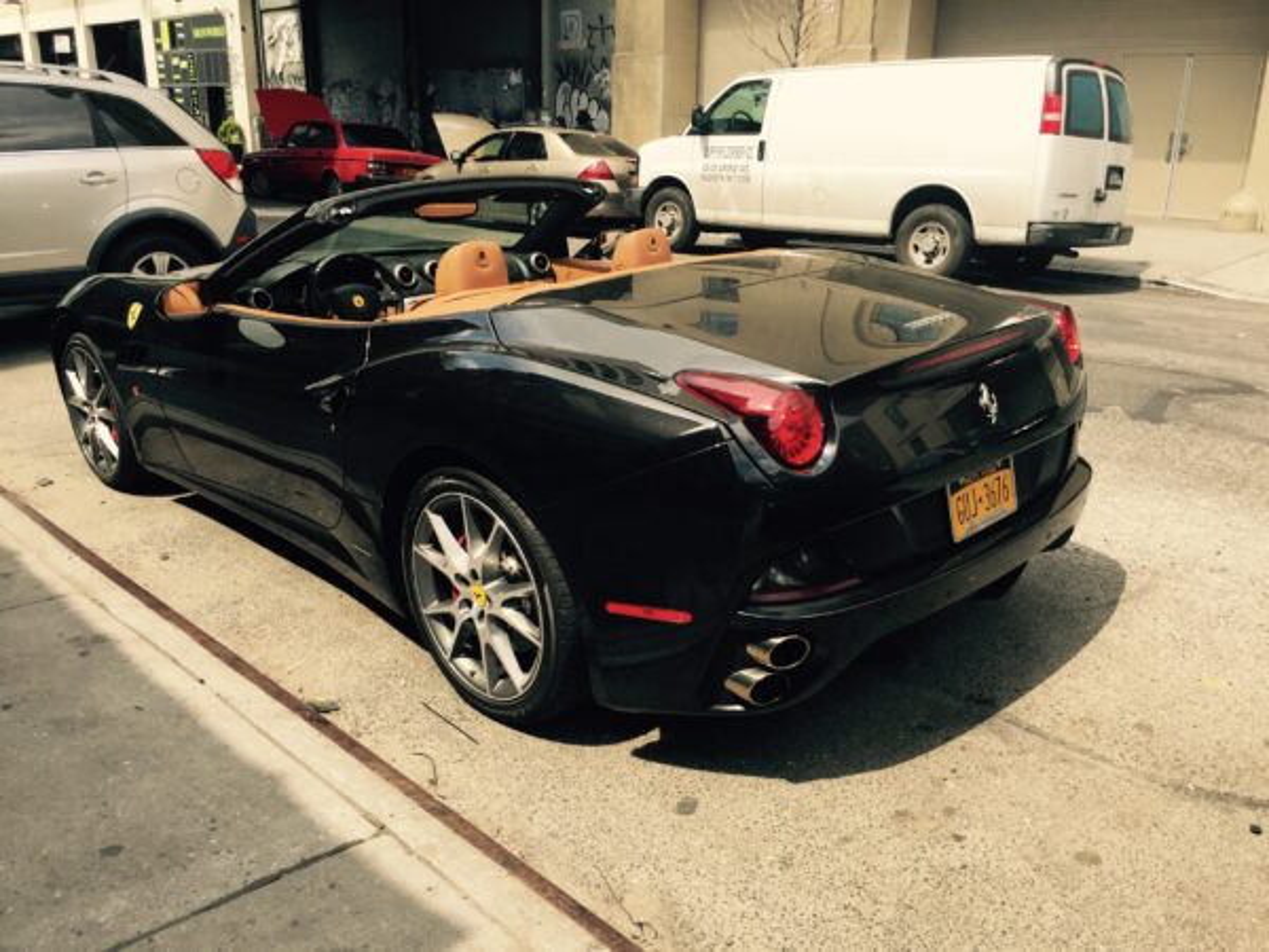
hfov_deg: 61.7
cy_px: 476
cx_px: 634
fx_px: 1063
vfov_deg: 48.2
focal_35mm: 29
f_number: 2.2
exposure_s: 1/775
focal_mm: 4.15
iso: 32
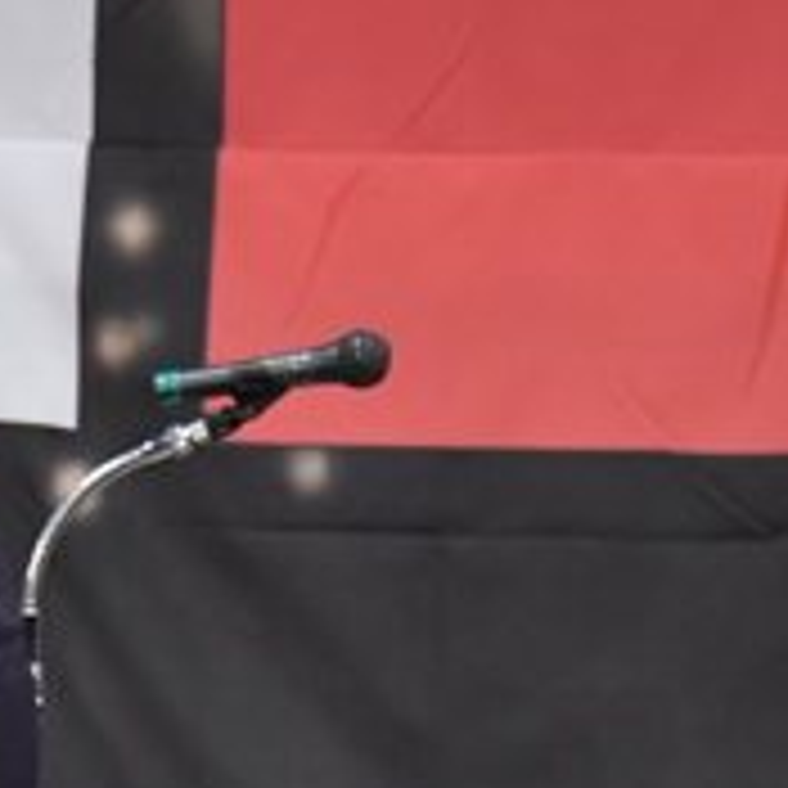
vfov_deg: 2.3
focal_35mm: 760
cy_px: 1076
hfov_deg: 2.3
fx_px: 19573
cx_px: -349
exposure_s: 1/400
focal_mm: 135
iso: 5000
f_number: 5.6
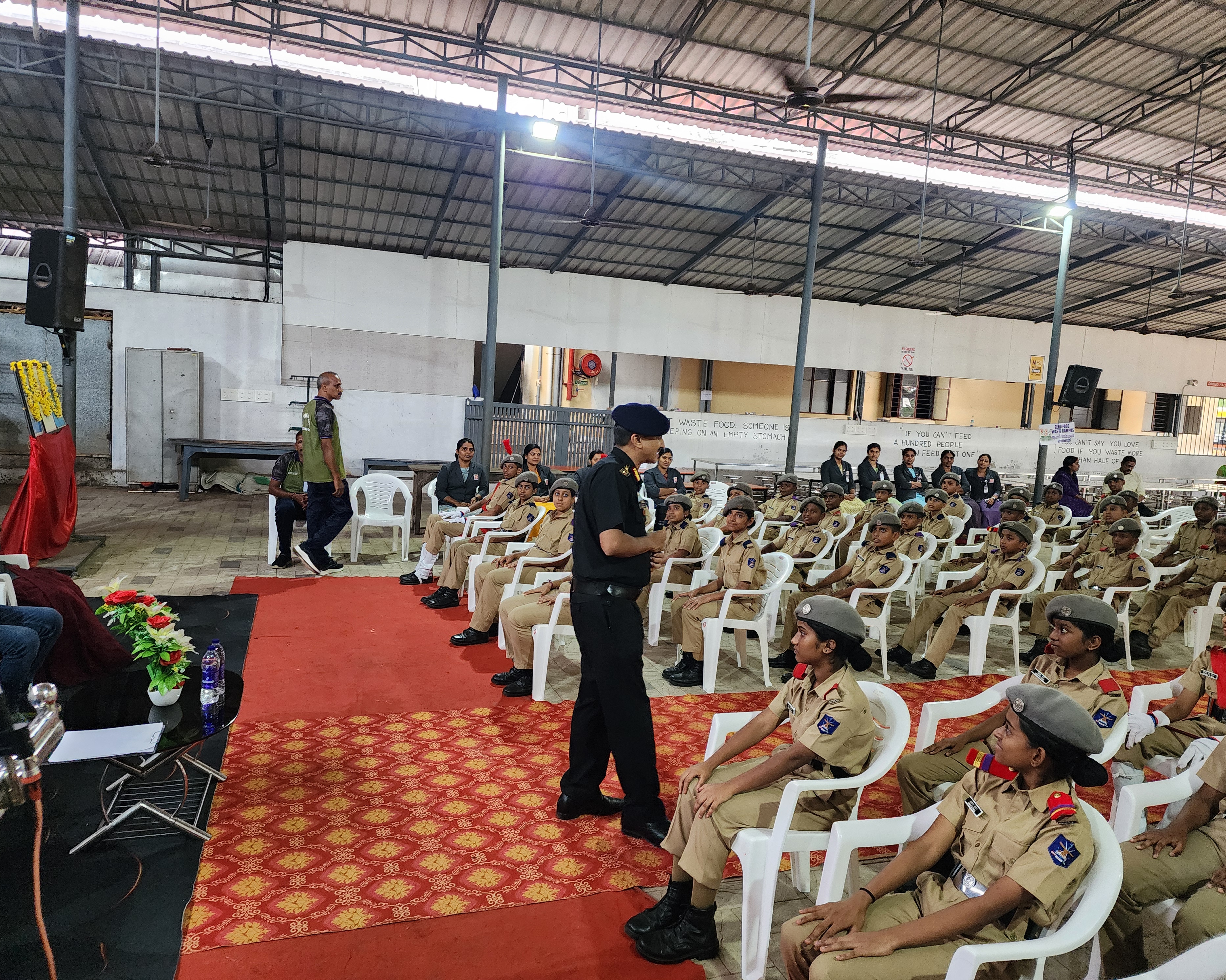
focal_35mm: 24
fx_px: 871
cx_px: 603
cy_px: 490
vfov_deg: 58.8
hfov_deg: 70.3
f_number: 1.8
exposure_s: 1/100
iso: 800
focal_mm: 6.4
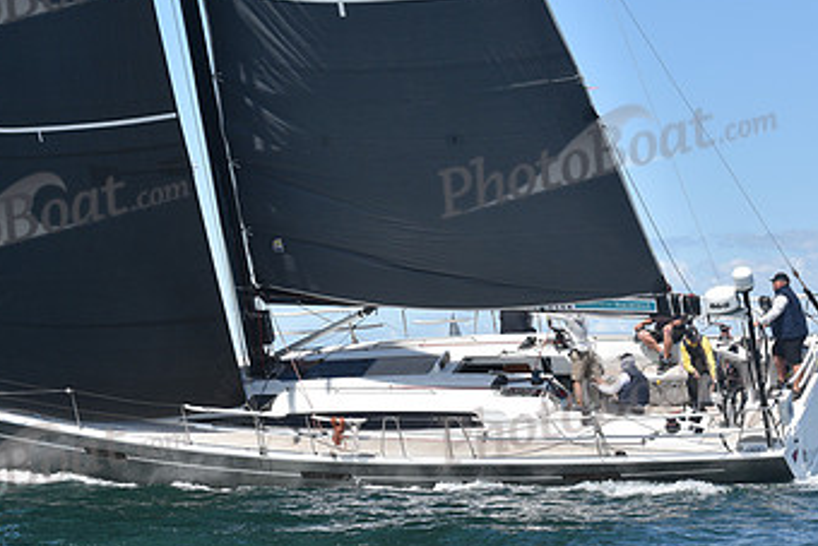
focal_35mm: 140
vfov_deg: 9.8
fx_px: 3182
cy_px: 314
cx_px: 315
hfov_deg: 14.6
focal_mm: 82
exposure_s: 1/800
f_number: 9
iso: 250
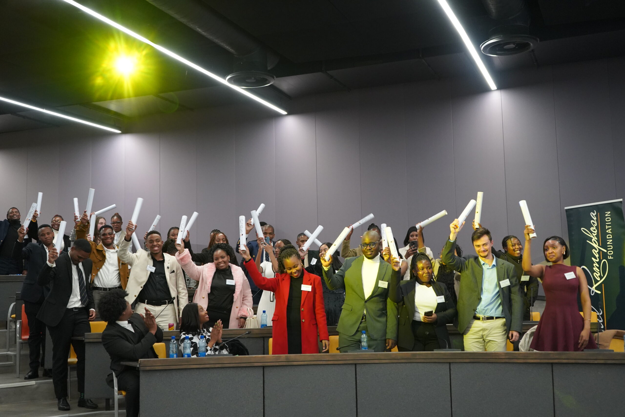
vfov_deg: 32.6
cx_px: 312
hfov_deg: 47.4
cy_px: 208
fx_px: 712
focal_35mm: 41
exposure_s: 1/160
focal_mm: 41
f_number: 4.5
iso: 5000
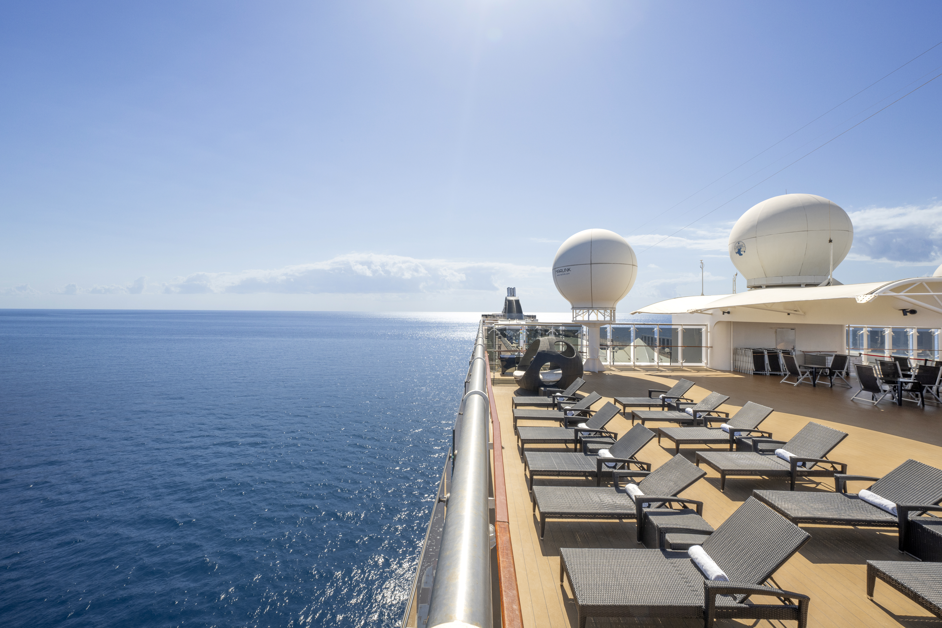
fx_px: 340
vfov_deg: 85.4
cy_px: 314
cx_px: 471
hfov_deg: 108.3
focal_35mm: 13
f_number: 11
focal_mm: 13
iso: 200
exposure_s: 1/200
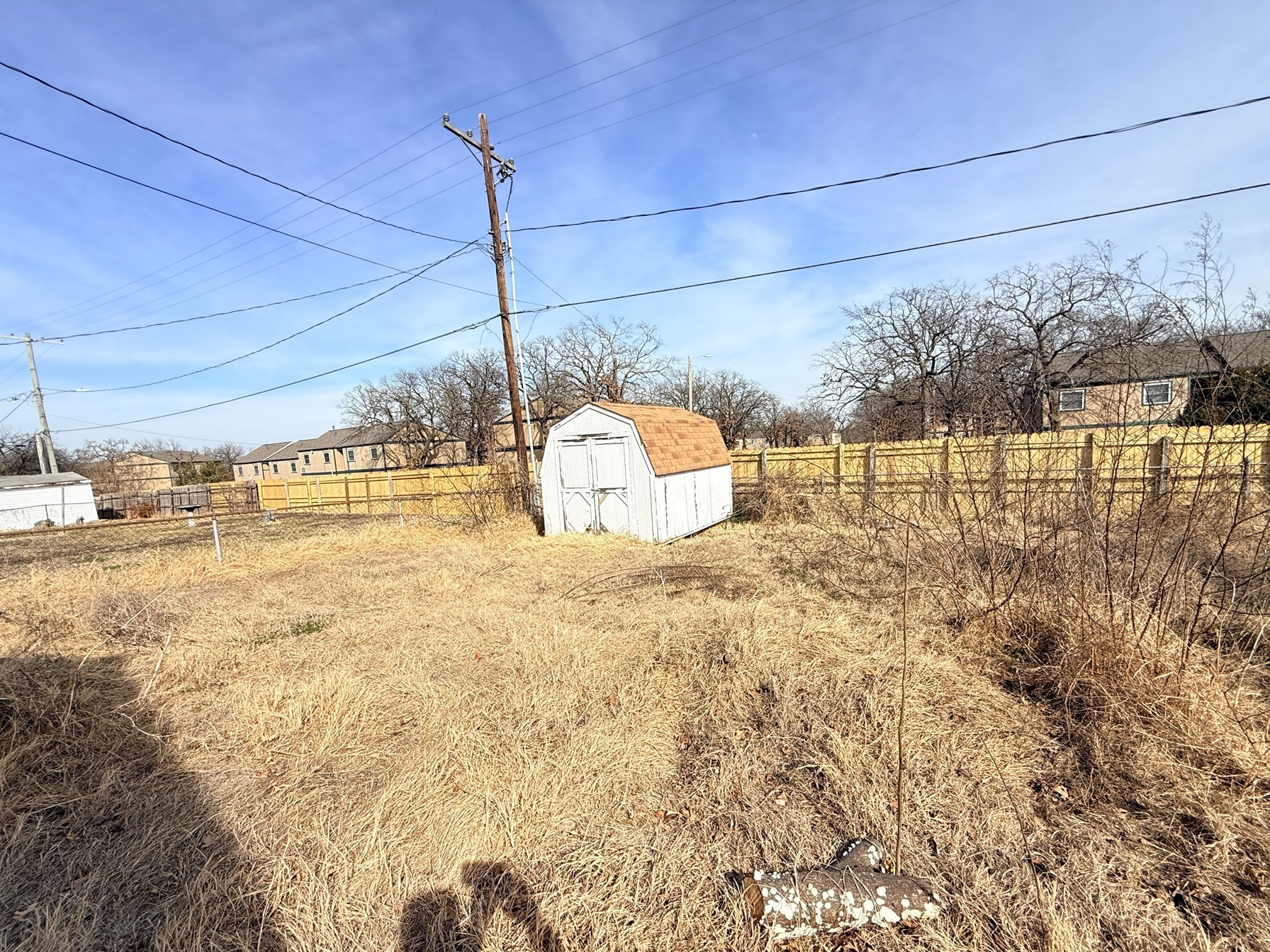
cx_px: 651
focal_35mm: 15
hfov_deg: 98.2
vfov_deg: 81.6
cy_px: 509
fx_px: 550
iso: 50
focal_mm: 2.22
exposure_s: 1/1497
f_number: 2.2
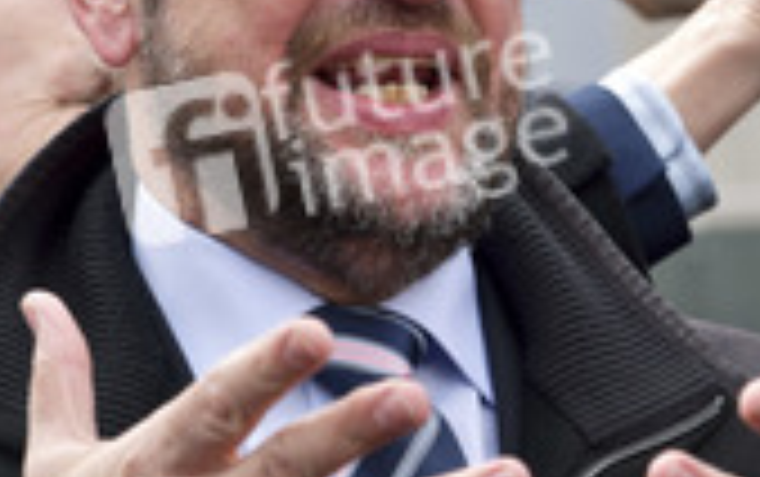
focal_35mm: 289
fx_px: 5992
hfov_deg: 7.3
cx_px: 468
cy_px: 364
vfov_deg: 4.6
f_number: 8
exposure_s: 1/250
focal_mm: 120
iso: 320
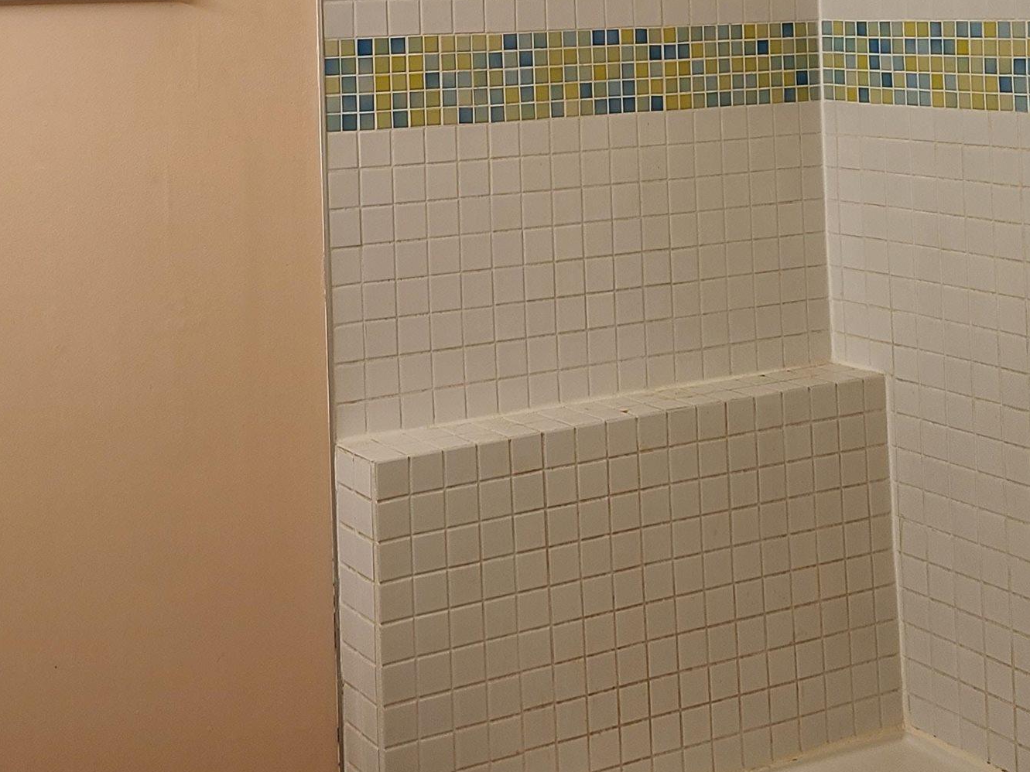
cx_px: 419
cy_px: -16
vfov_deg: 23.3
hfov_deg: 32.1
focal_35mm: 60
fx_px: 1785
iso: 50
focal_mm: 5.4
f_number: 1.8
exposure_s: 1/60
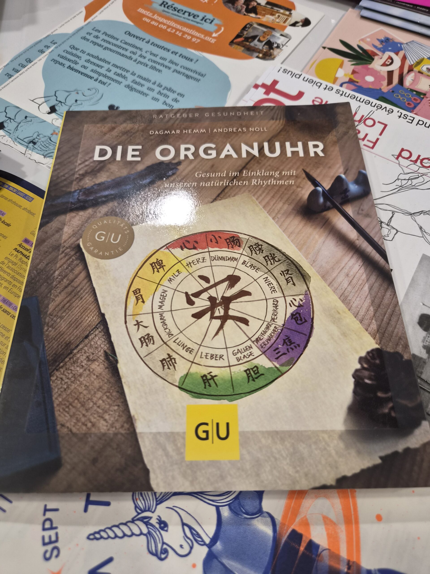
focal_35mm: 23
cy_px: 287
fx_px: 381
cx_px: 215
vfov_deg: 73.9
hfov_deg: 58.9
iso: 160
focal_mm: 5.4
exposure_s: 1/100
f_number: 1.8
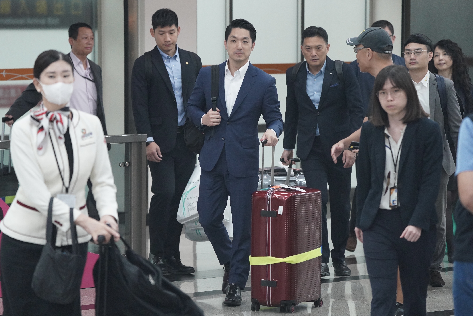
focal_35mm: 192
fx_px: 2522
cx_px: 236
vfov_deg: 7.2
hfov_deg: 10.7
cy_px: 158
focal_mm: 192
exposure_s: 1/320
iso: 5000
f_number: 5.6
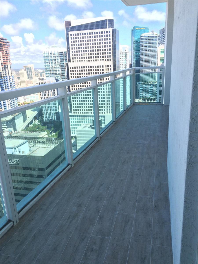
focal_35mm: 29
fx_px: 221
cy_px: 132
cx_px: 99
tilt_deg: -16.8
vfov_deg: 61.7
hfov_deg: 48.2
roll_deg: +3.1
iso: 32
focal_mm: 4.15
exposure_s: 1/774
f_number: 2.2
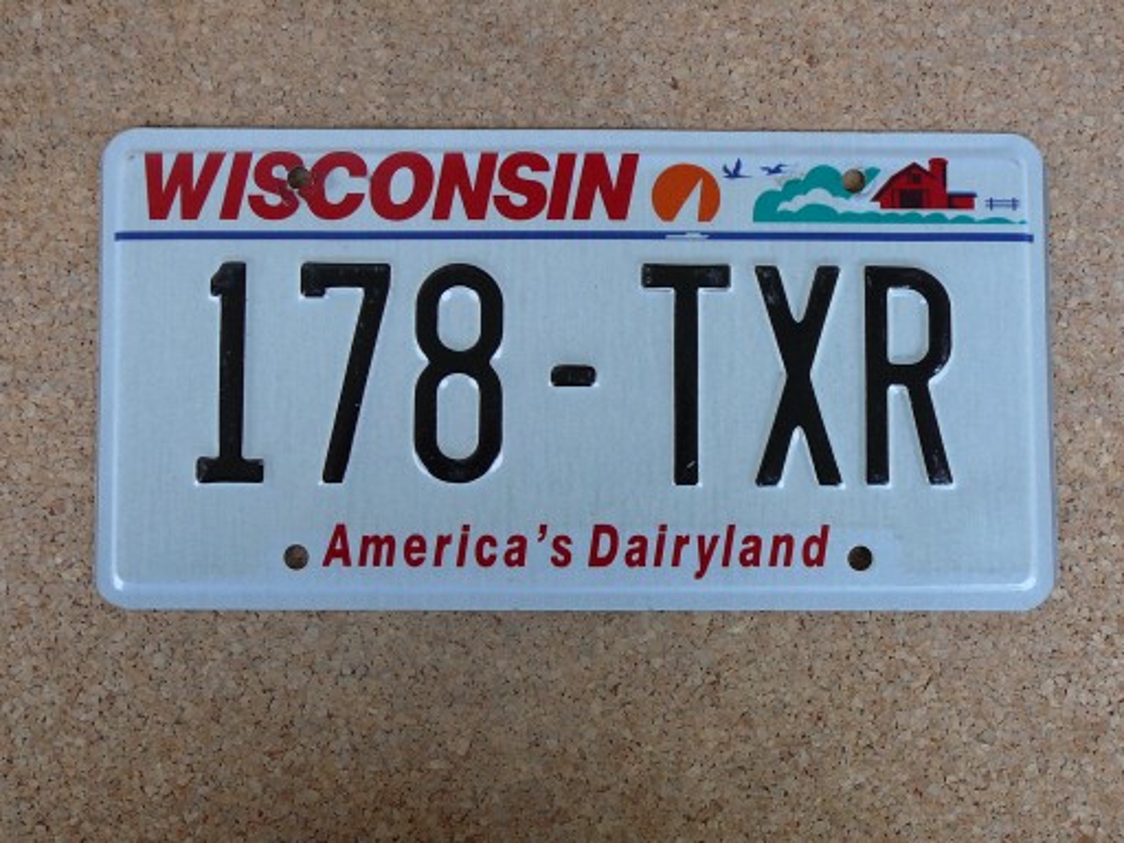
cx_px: 562
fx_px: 1396
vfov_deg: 33.6
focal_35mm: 43
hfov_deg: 43.9
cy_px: 422
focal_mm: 6.4
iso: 100
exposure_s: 1/30
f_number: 3.2
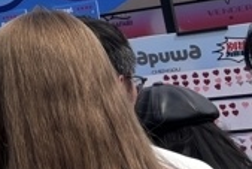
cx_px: -341
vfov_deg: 9.3
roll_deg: +5.3
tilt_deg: +14.5
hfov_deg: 11.8
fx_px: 1009
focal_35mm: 144
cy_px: -95
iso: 50
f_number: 1.6
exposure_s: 1/2857
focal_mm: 5.96
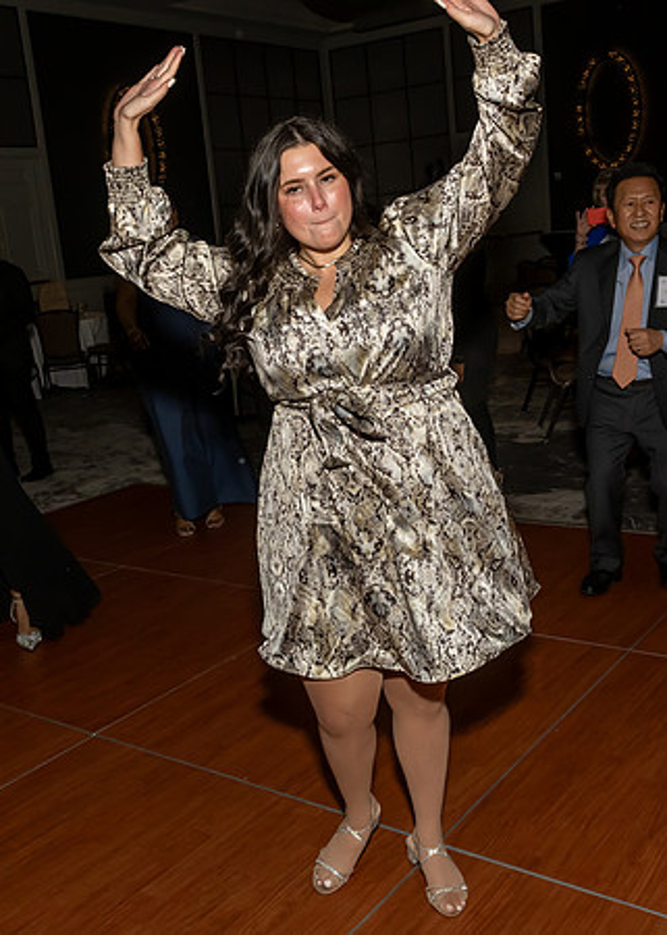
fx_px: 974
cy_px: 468
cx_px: 359
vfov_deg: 51.3
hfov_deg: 37.8
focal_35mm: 37
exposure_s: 1/250
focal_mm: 17
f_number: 8
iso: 1000
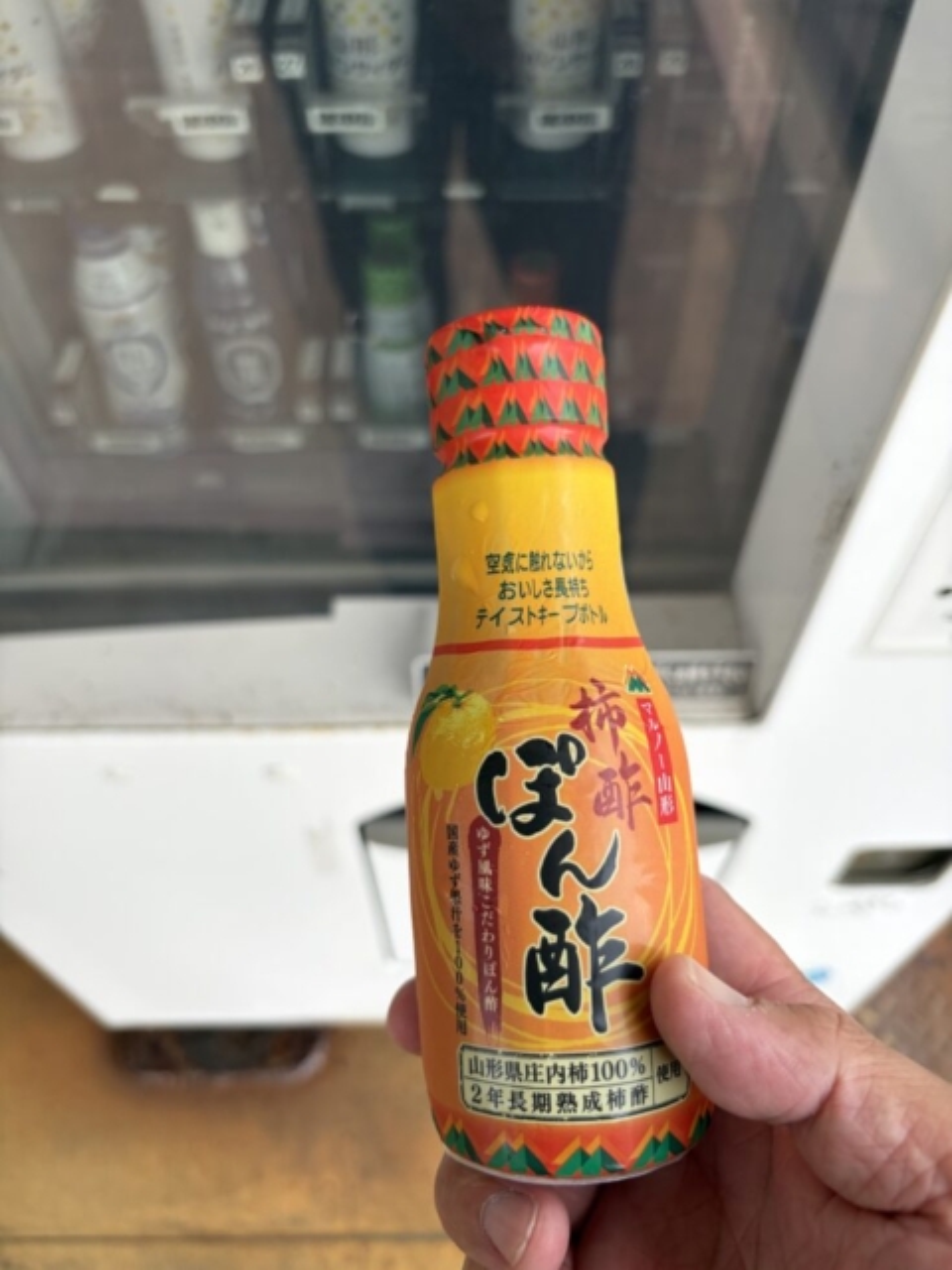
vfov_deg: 67.3
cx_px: 476
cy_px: 635
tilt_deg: -54.6
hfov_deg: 53.1
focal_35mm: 26
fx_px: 953
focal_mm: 5.96
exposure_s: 1/226
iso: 40
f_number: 1.6
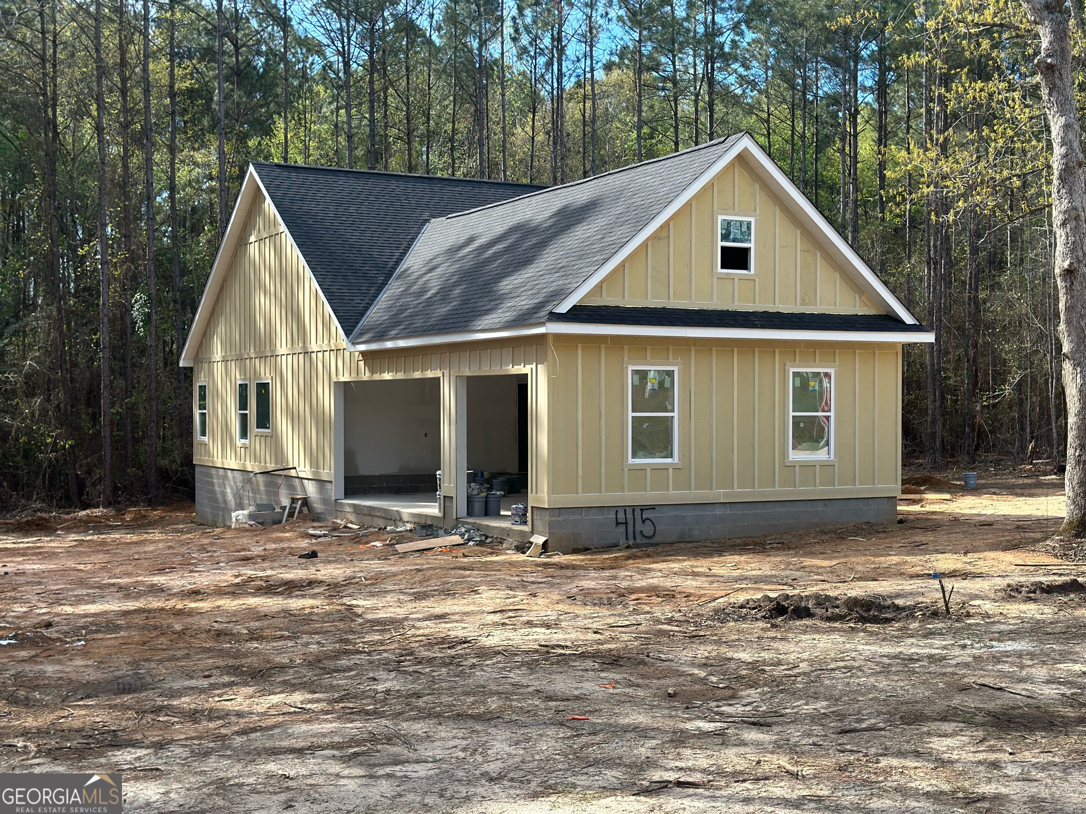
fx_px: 1506
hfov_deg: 39.7
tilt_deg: -0.5
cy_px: 407
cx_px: 543
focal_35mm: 48
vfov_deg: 30.3
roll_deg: -1.1
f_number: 1.78
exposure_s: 1/1721
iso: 80
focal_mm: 6.86
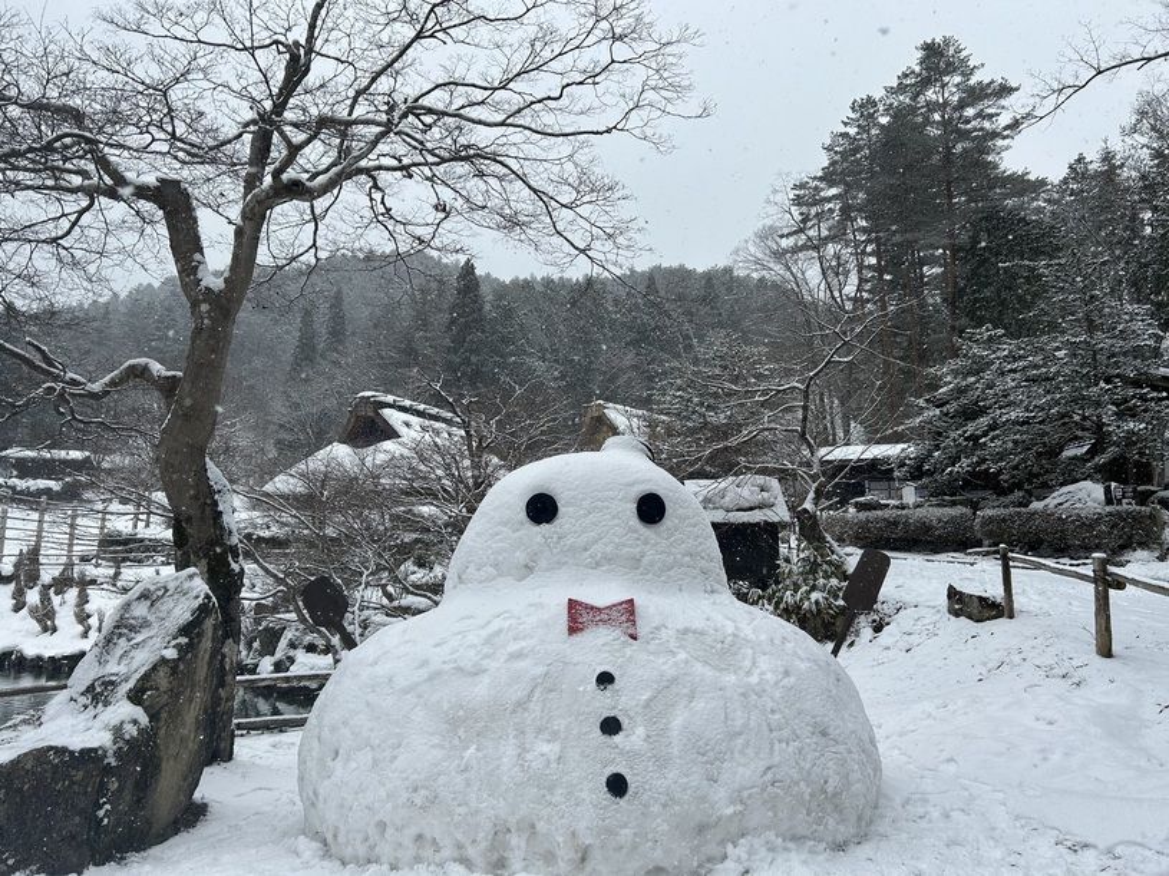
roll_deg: -0.2
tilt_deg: +10.2
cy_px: 438
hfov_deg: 67.3
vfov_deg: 53.1
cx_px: 584
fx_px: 878
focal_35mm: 26
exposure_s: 1/3077
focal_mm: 5.7
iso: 50
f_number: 1.5
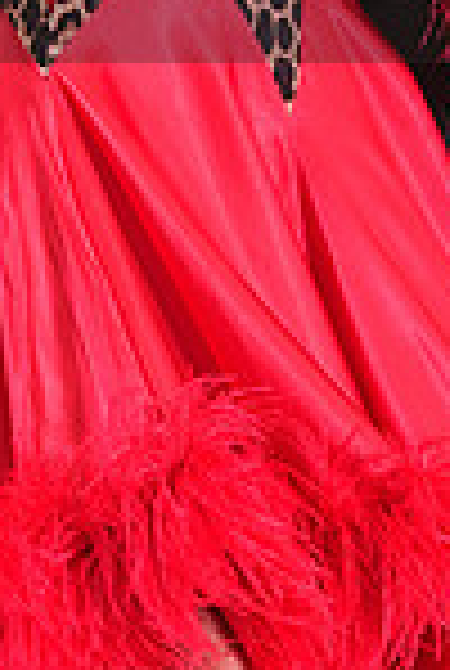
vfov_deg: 4.0
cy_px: -85
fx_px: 9499
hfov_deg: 2.7
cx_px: 268
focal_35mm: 509
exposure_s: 1/200
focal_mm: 131
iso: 3200
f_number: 5.6
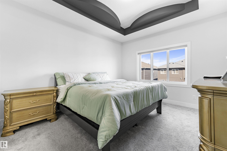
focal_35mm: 14
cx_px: 114
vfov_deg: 81.2
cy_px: 76
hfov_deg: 104.3
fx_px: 88
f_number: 8
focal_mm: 14
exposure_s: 1/10
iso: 125
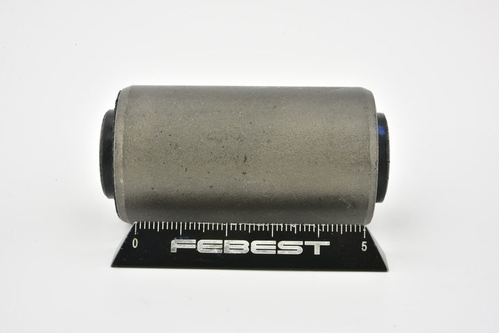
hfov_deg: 33.4
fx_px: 832
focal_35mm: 60
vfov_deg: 22.6
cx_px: 250
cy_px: 166
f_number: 29
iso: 64
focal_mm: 60
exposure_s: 1/2.5
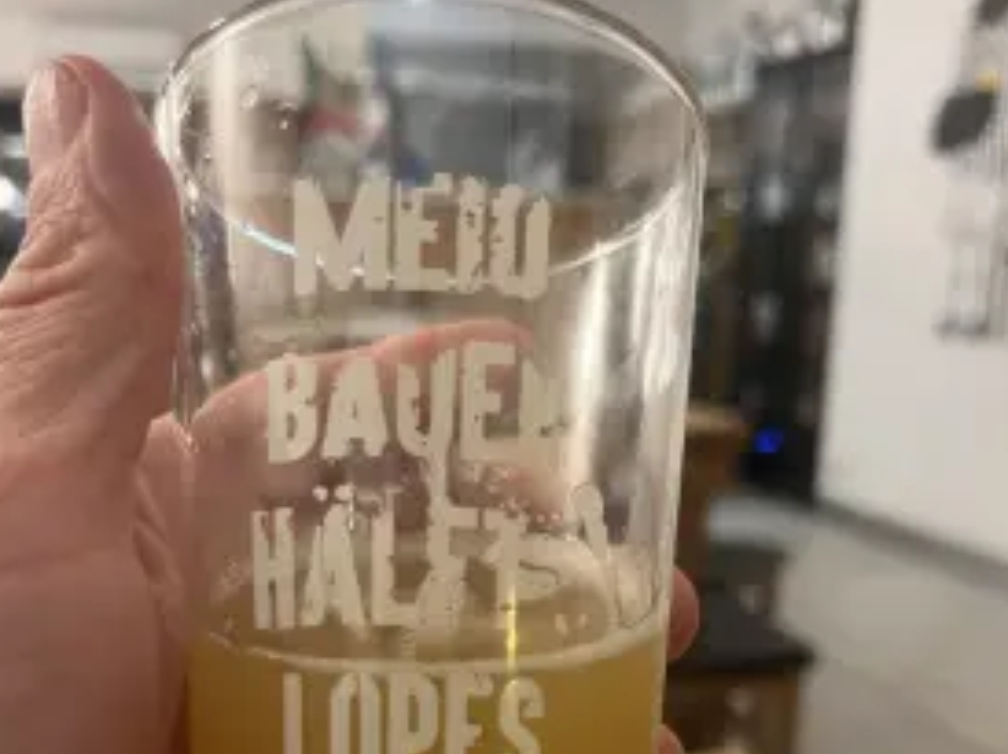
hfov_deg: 49.0
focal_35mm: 38
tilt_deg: -19.0
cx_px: 526
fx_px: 1106
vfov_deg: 35.7
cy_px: 658
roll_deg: -1.0
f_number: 1.6
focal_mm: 5.1
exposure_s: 1/33
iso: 500
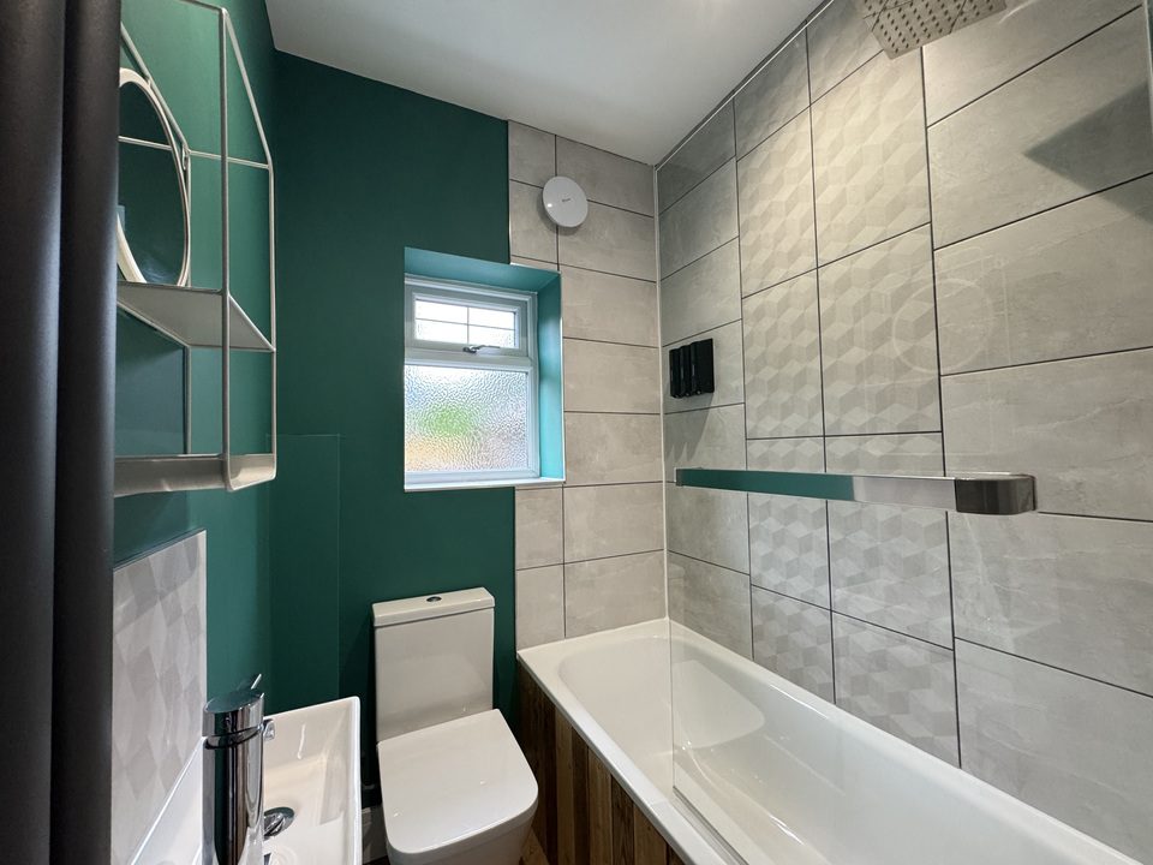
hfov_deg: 102.1
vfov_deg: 85.7
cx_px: 576
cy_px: 432
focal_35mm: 14
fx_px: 466
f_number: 2.2
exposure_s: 1/100
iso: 200
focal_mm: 2.22
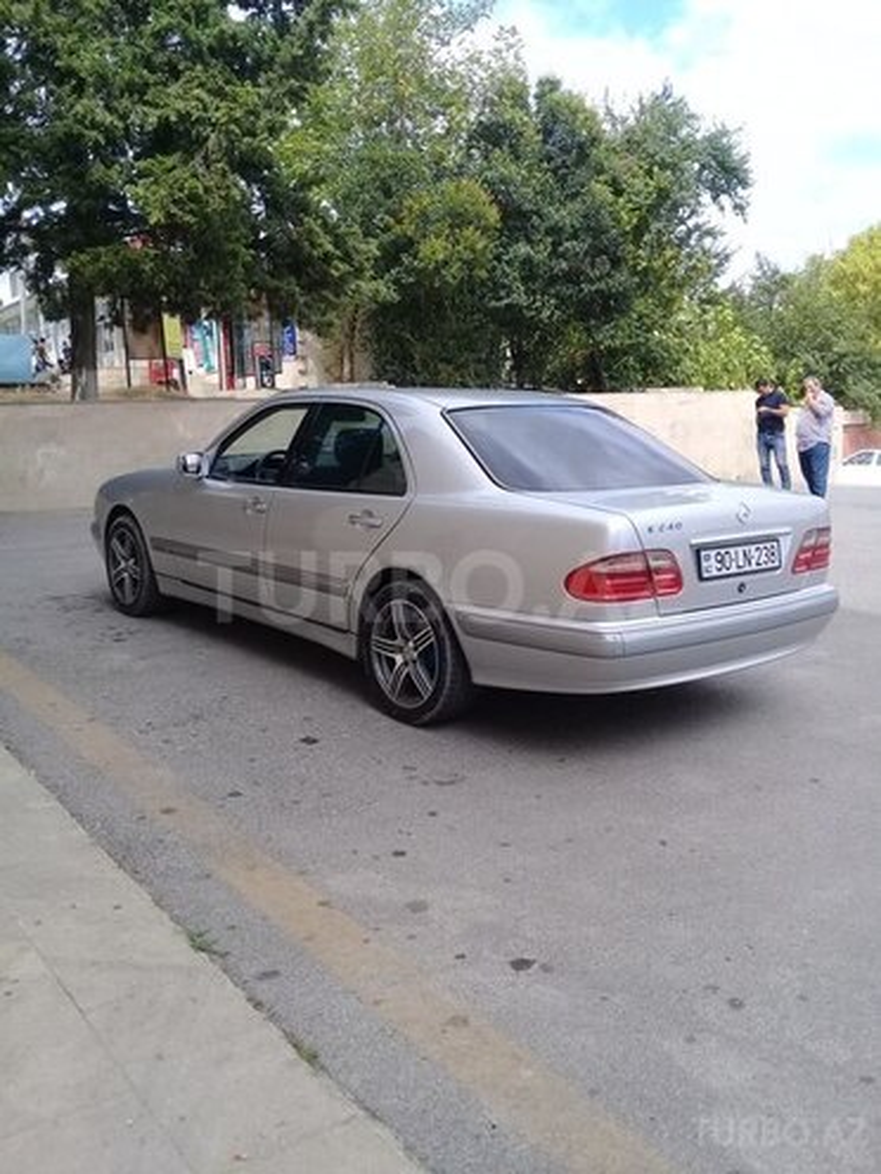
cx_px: 440
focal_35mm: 31
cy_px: 587
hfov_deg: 45.4
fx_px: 1052
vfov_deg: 58.4
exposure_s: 1/505
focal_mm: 3.3
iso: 50
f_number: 2.2
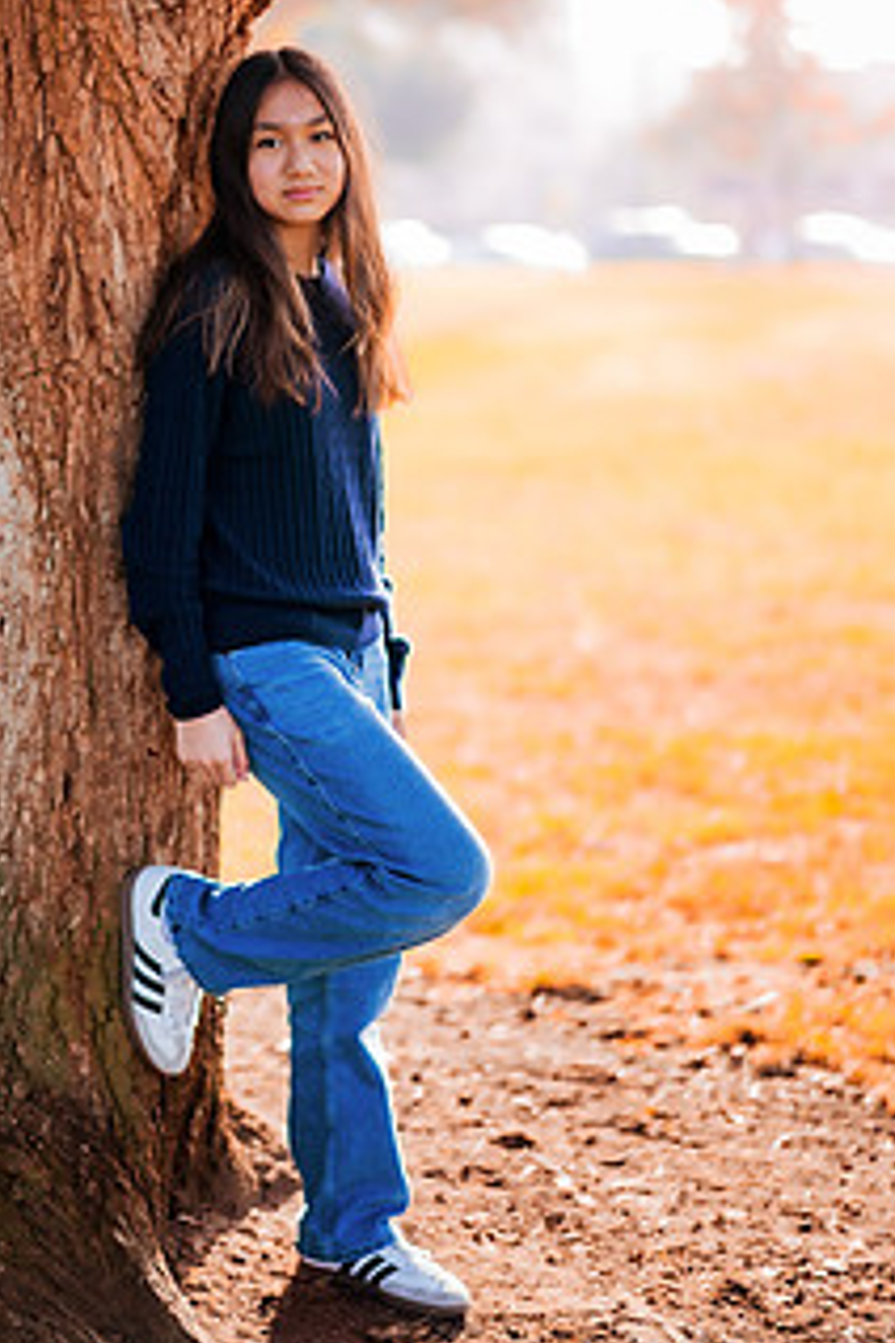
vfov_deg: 24.8
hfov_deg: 16.6
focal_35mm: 82
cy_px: 629
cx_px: 279
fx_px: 3058
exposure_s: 1/500
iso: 100
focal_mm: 58
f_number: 1.4
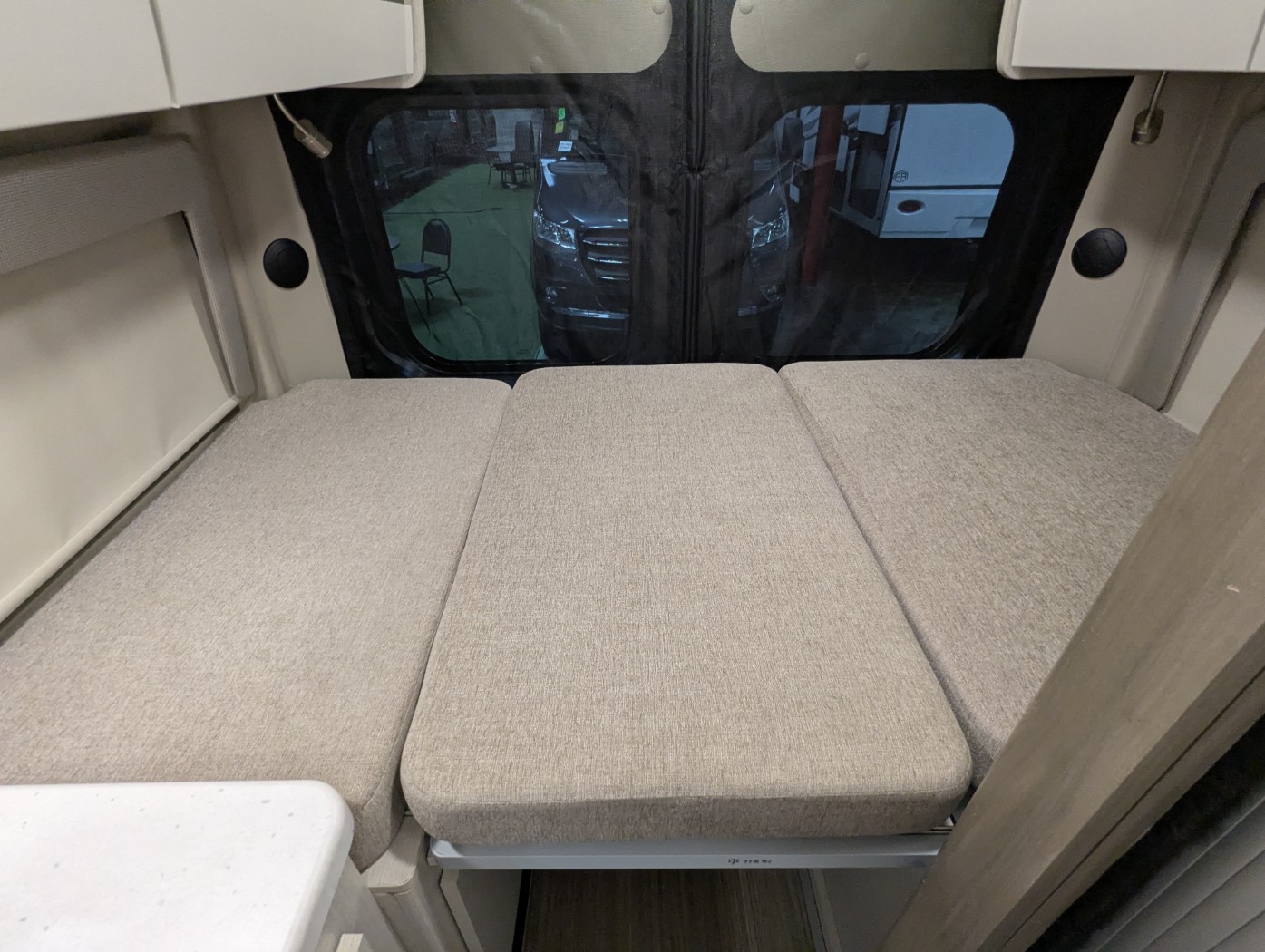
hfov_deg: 94.4
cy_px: 476
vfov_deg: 78.2
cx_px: 632
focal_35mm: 16
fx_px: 585
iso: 281
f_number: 2.2
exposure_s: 1/66
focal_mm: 2.35
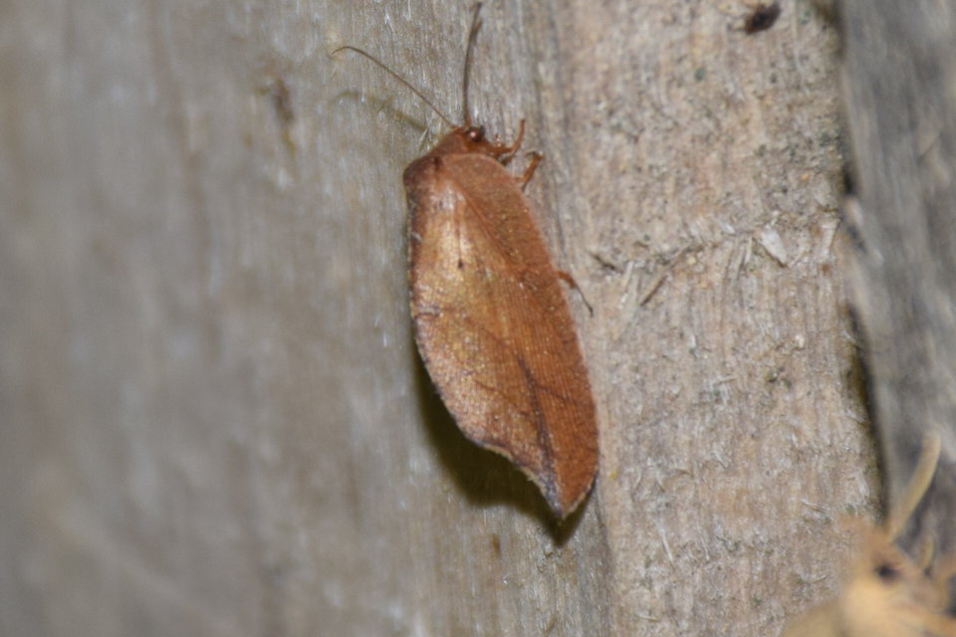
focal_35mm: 210
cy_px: 318
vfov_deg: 6.5
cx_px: 478
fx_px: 5576
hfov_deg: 9.8
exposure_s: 1/60
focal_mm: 140
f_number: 7.1
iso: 320
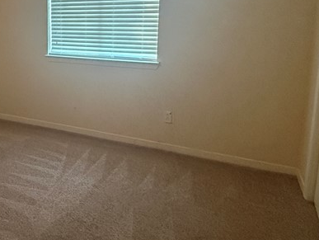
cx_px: 27
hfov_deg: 45.1
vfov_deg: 38.0
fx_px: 341
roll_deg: +0.8
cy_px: 68
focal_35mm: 37
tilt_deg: -9.5
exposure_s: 1/120
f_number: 2.2
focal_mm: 2.22
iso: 640
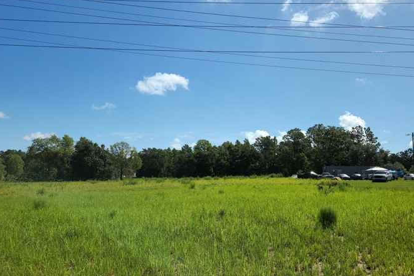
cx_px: 204
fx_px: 333
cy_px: 144
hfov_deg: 63.7
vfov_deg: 44.9
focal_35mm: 29
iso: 20
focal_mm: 5.4
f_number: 1.8
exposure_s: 1/2289
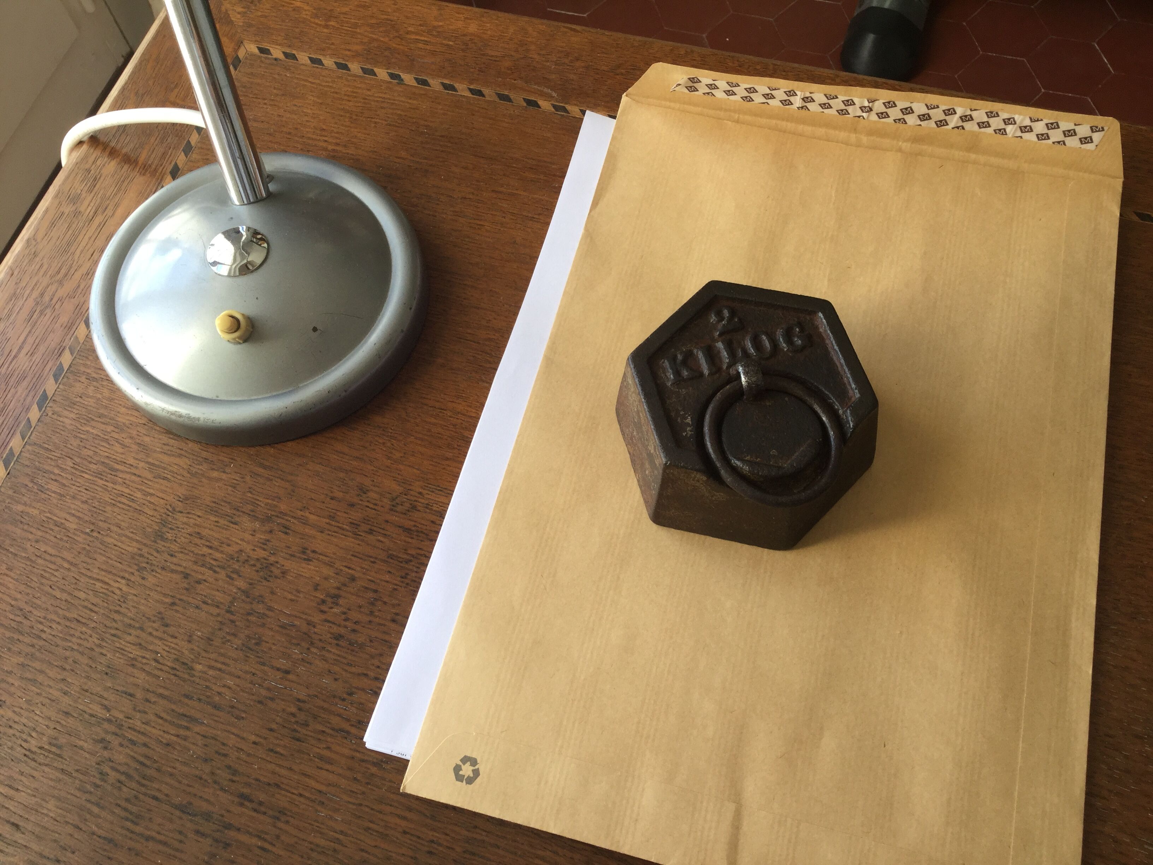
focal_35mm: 31
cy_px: 432
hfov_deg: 58.4
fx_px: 1033
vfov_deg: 45.4
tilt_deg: -64.3
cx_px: 576
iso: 32
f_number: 2.4
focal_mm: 3.3
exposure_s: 1/100
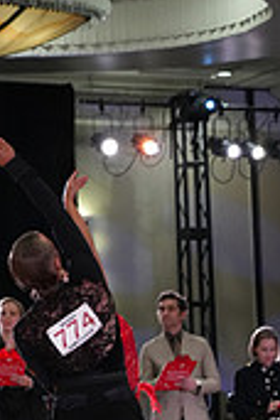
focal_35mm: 176
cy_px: 631
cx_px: 470
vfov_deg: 11.2
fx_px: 2053
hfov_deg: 7.6
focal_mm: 52
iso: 4000
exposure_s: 1/200
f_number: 7.1
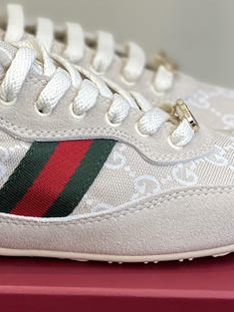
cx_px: 62
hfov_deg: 10.3
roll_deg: -2.9
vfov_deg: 13.7
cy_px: 154
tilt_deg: -18.4
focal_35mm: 144
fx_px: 1297
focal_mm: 6
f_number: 2
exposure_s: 1/122
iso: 50
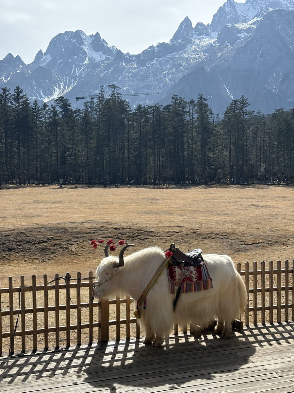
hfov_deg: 28.0
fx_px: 589
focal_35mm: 52
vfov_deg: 36.8
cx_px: 147
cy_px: 196
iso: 40
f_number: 1.6
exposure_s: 1/2747
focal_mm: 5.96
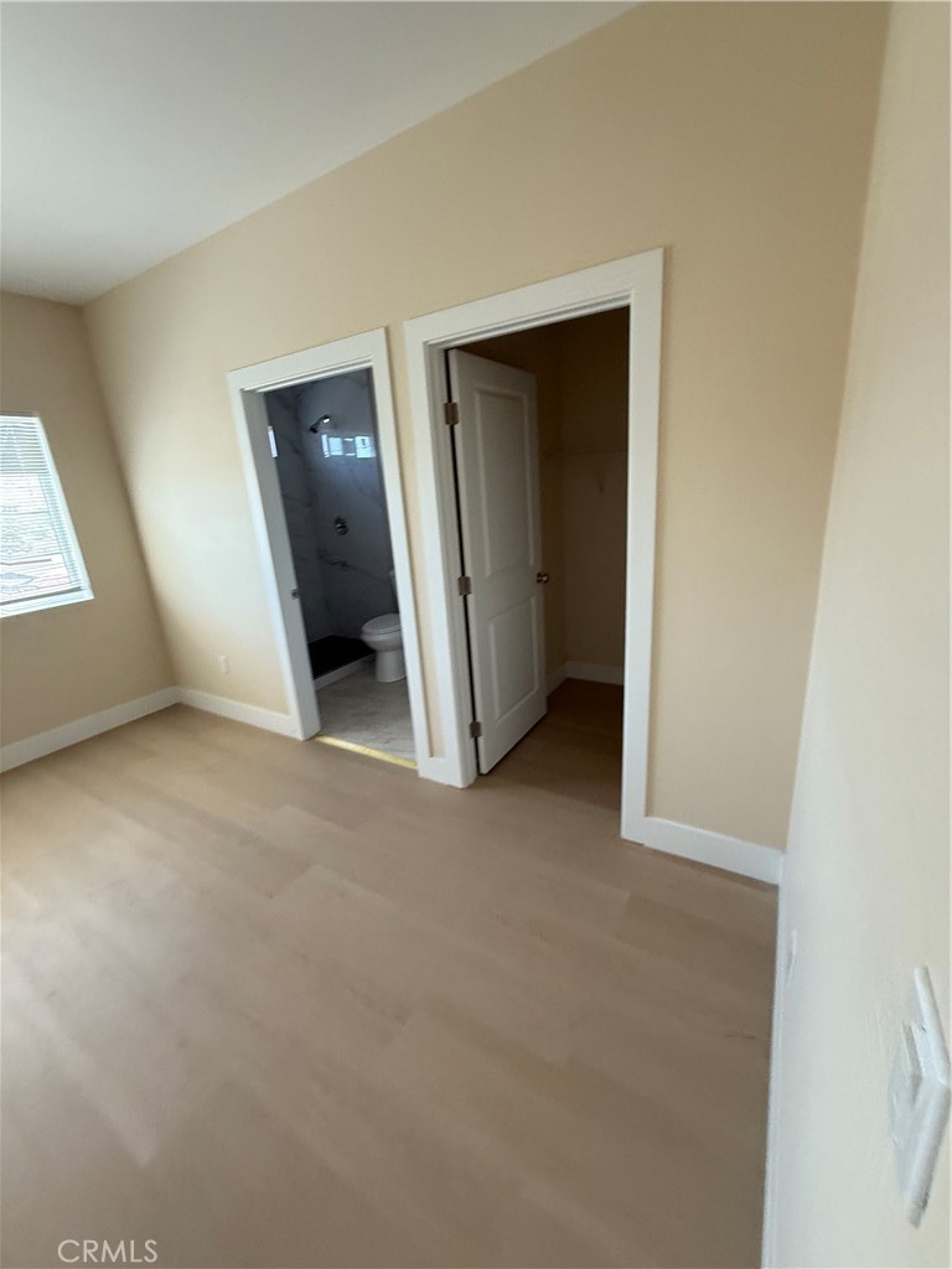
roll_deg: +10.1
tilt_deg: -14.9
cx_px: 476
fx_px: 513
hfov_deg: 85.7
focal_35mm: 14
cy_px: 634
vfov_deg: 102.1
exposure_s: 1/99
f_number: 2.2
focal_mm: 2.22
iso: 320
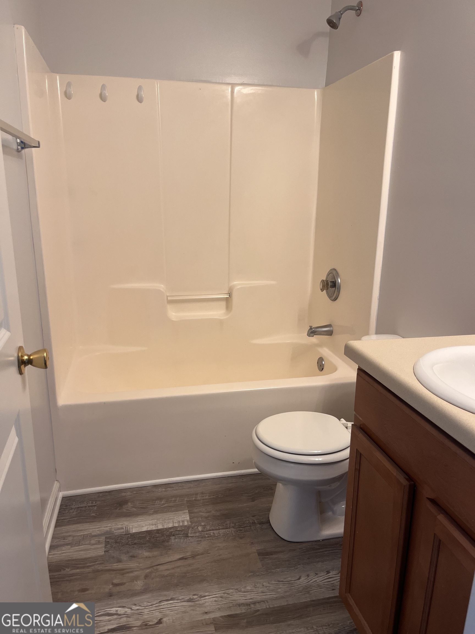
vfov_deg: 67.3
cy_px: 317
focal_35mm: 26
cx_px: 238
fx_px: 476
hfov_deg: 53.1
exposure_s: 1/120
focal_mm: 5.1
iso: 100
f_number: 1.6
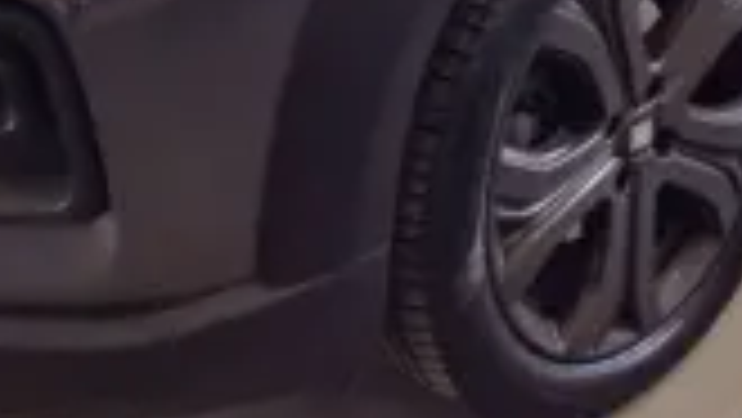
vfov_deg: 12.1
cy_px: -378
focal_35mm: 91
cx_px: 450
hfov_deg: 23.4
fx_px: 1791
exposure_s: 1/476
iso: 25
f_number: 1.8
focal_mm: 5.4
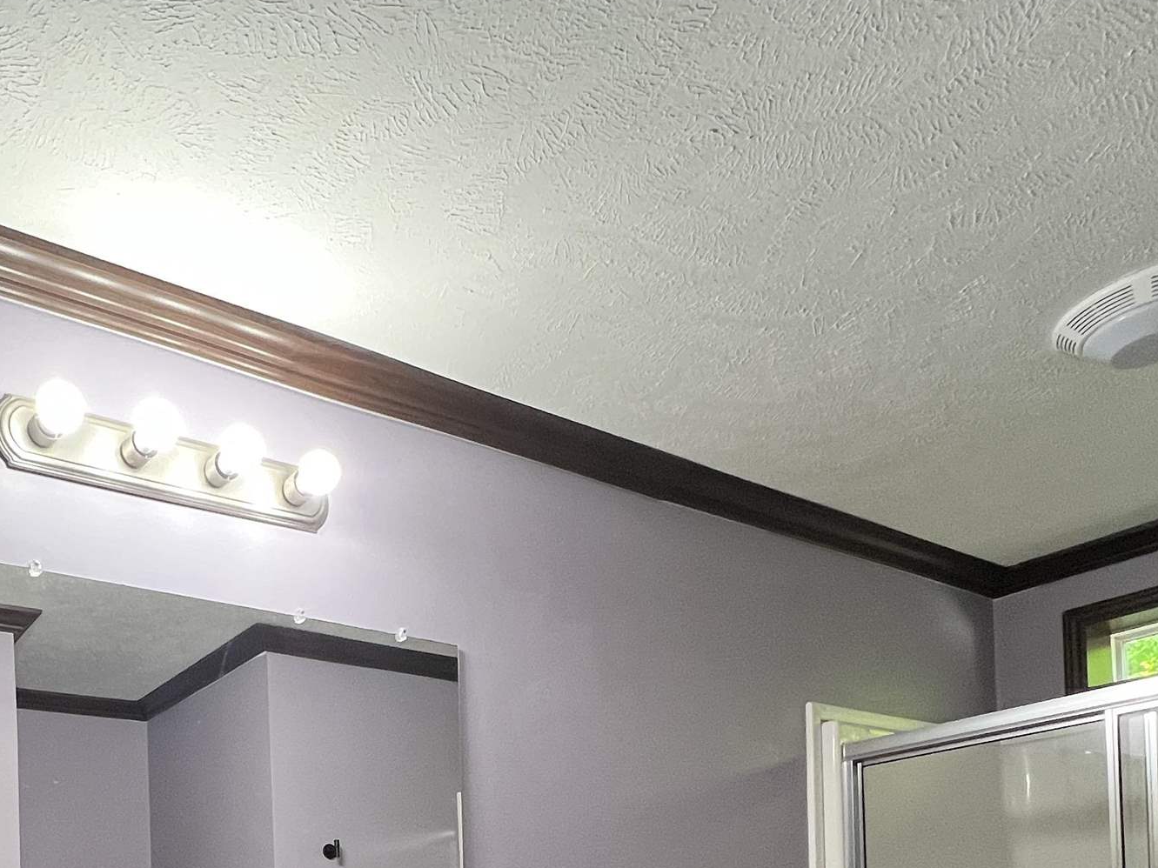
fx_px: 1003
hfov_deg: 57.0
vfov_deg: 38.0
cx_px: 291
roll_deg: +2.0
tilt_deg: -0.2
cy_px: 977
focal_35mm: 30
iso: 200
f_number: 1.8
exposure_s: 1/60
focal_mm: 1.57
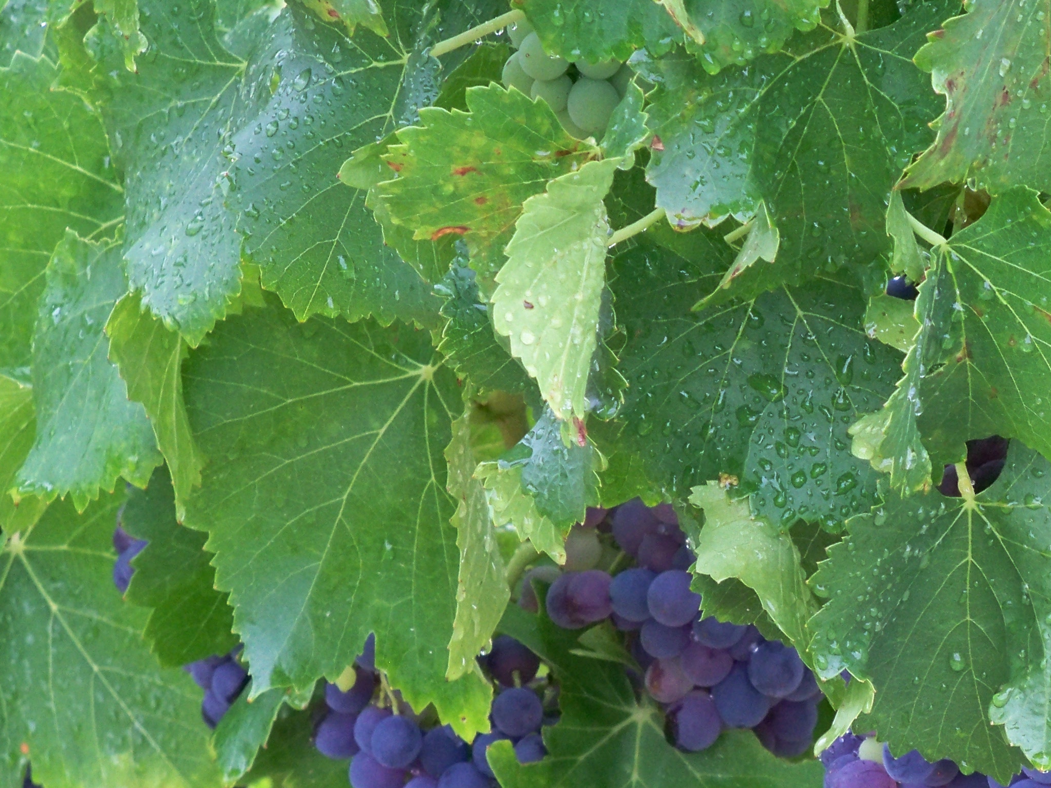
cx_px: 978
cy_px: 543
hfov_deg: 7.0
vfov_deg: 5.2
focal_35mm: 284
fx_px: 8623
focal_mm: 25.8
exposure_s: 1/40
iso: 320
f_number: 4.3
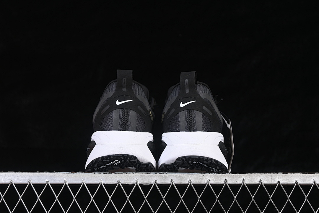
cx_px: 160
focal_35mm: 75
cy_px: 106
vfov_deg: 18.2
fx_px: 665
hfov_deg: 27.0
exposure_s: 1/60
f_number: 6.3
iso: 160
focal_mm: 50
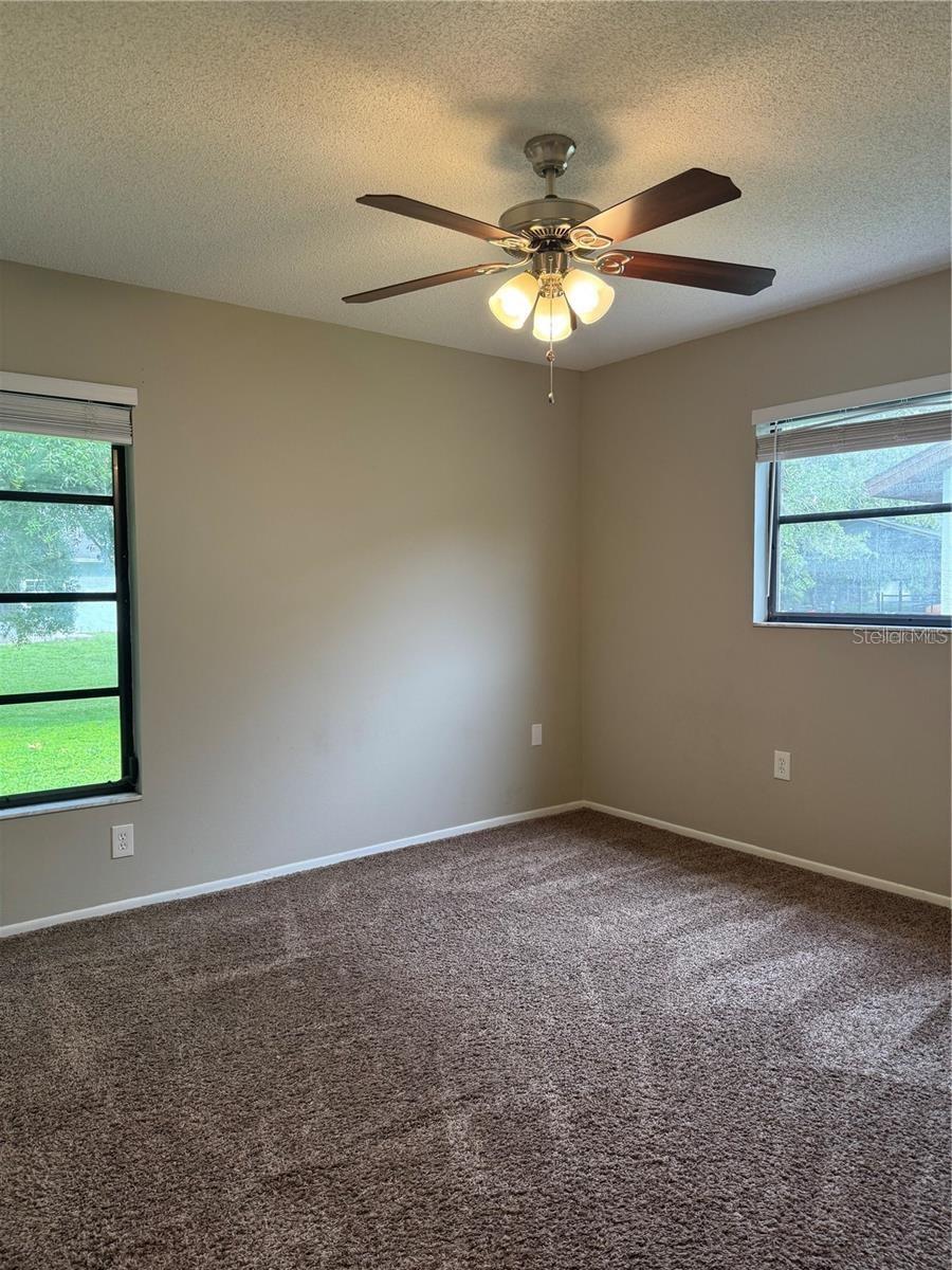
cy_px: 635
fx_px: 880
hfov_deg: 56.8
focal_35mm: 24
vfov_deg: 71.6
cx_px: 476
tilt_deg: -2.9
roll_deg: +0.5
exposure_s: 1/120
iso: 160
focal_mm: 6.76
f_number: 1.78
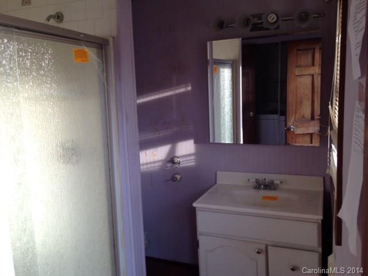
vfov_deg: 42.9
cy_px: 138
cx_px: 184
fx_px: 351
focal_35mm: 33
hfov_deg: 55.4
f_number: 2.4
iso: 100
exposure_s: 1/120
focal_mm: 4.12
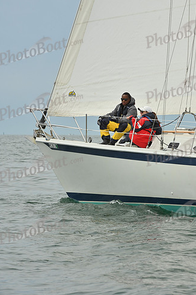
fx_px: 1938
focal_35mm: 237
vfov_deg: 8.7
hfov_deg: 5.8
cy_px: 128
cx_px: 115
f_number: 13
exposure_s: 1/800
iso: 320
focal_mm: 200
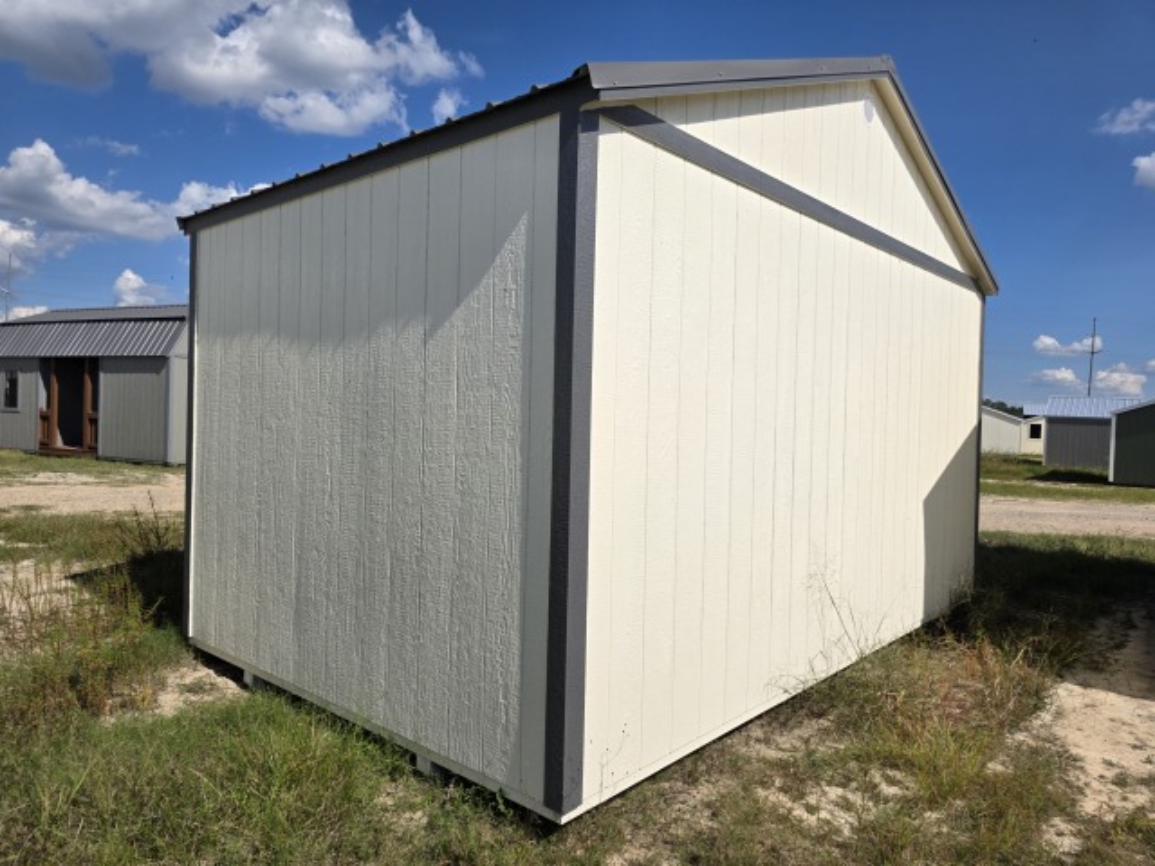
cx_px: 578
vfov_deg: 58.9
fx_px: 767
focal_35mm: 23
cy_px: 433
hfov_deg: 73.9
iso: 40
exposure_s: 1/7944
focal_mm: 6.3
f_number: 1.7
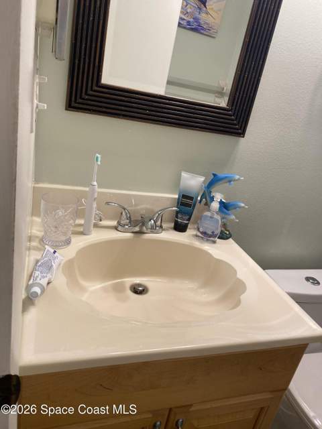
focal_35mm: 26
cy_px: 214
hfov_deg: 53.1
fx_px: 322
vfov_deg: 67.3
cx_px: 161
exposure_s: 1/120
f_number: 1.8
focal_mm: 4.25
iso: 64
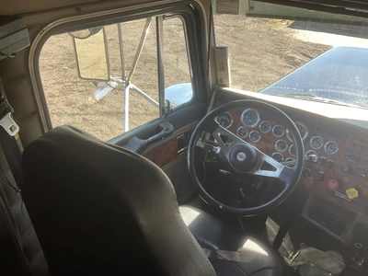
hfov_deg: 61.7
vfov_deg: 48.2
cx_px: 184
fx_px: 308
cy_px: 138
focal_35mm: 29
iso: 20
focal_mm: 3
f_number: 1.8
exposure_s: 1/122
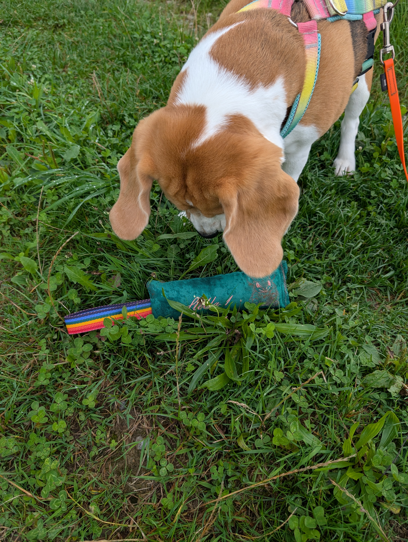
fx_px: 376
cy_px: 271
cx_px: 204
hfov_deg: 56.9
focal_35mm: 24
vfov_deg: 71.5
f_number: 1.68
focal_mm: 6.9
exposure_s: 1/392
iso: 21
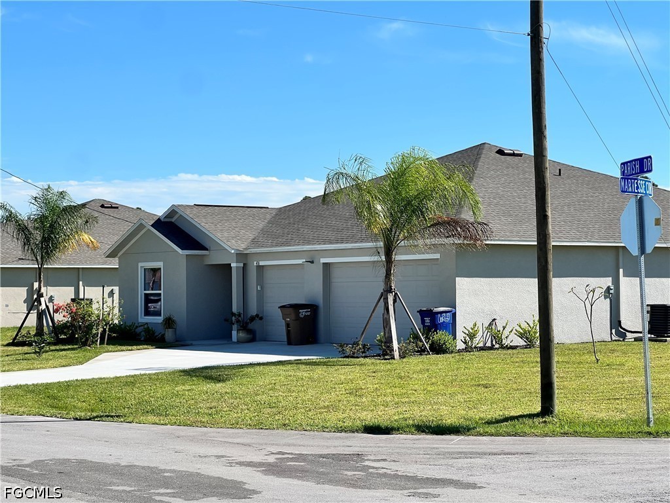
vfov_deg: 19.1
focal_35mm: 77
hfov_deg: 25.3
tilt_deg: +1.9
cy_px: 252
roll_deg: -0.8
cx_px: 335
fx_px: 1490
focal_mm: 9
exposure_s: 1/911
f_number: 2.8
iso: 32
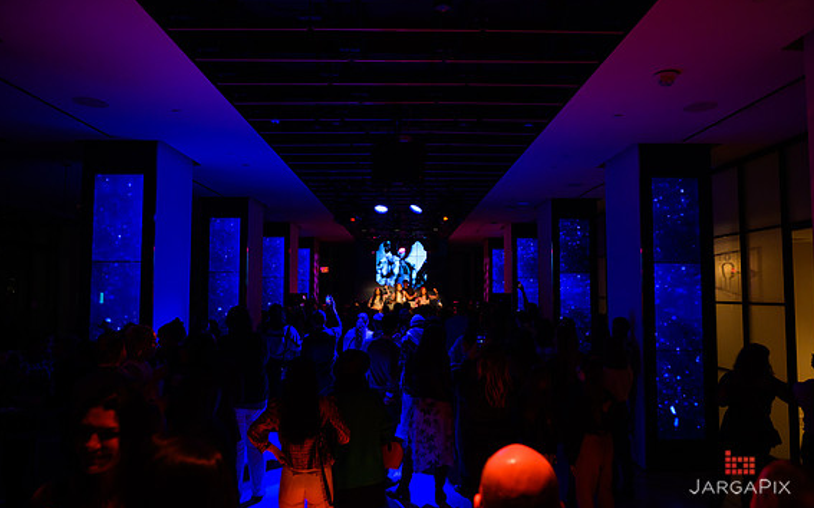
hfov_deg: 72.6
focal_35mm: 25
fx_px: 554
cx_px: 411
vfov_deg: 49.2
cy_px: 248
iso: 1600
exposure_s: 1/500
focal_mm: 24
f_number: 4
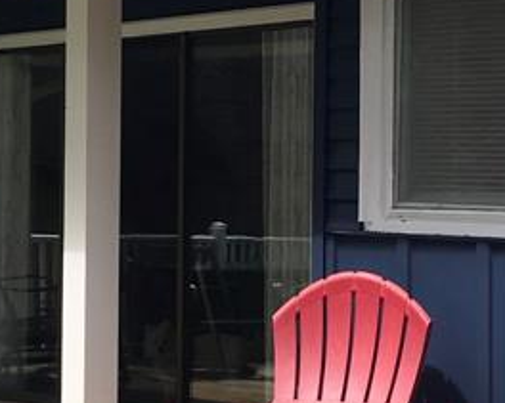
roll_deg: -1.1
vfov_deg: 14.5
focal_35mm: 106
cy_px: 185
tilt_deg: +0.9
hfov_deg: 18.1
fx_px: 1584
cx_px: 247
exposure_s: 1/1140
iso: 20
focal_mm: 3.99
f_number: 1.8
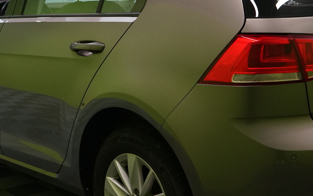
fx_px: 614
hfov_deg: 28.5
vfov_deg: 18.1
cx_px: 191
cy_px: 90
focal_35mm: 72
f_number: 7.1
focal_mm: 30
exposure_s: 1/30
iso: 1600
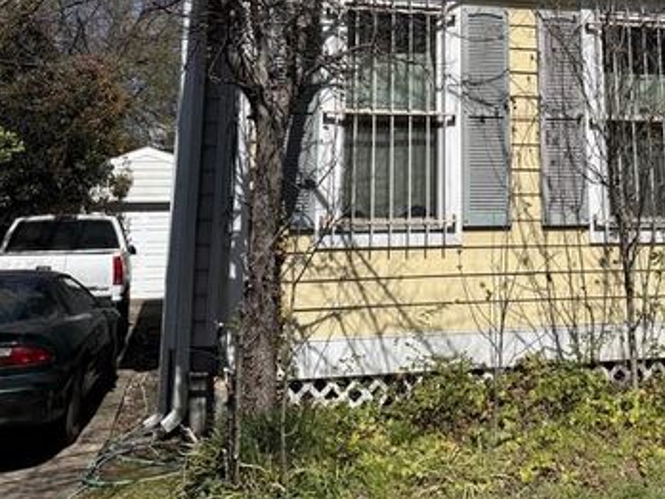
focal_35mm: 46
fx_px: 884
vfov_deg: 29.7
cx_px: 474
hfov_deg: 40.4
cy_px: 18
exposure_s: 1/6711
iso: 80
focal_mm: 6.76
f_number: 1.78
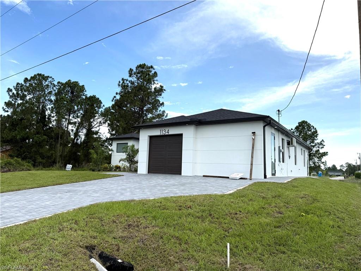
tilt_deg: +7.4
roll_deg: -1.9
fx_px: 250
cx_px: 180
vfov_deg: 56.8
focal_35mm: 24
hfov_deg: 71.6
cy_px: 136
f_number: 1.78
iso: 80
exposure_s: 1/6173
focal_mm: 6.76
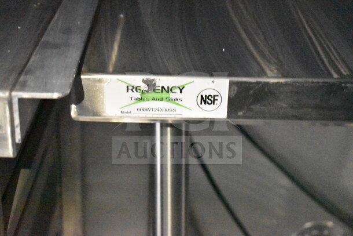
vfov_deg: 22.6
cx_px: 176
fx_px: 588
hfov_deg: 33.4
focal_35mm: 60
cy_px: 118
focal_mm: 40
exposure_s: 1/60
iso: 25600
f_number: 4.8
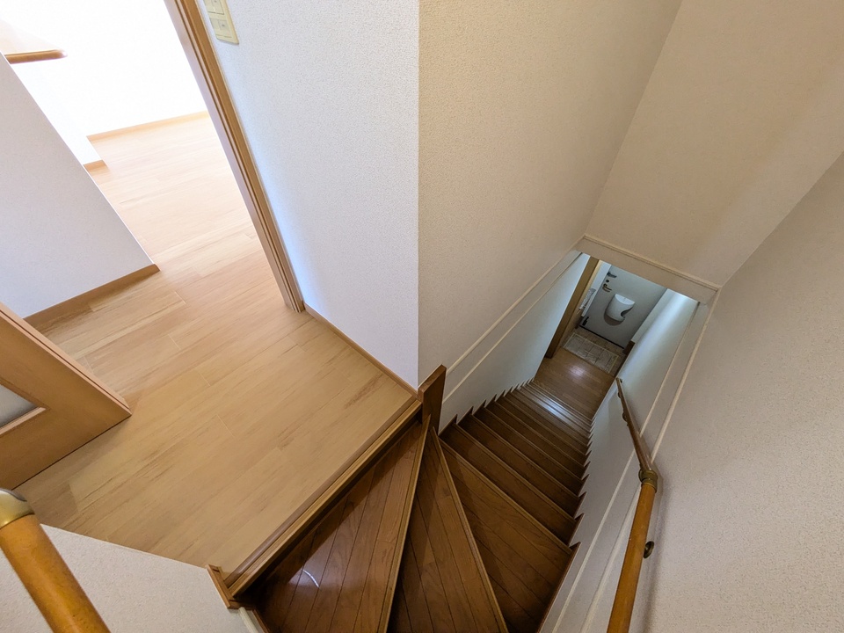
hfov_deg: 102.1
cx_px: 422
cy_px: 316
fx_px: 341
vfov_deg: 85.7
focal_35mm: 14
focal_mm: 1.83
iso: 429
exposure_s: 1/40
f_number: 2.2
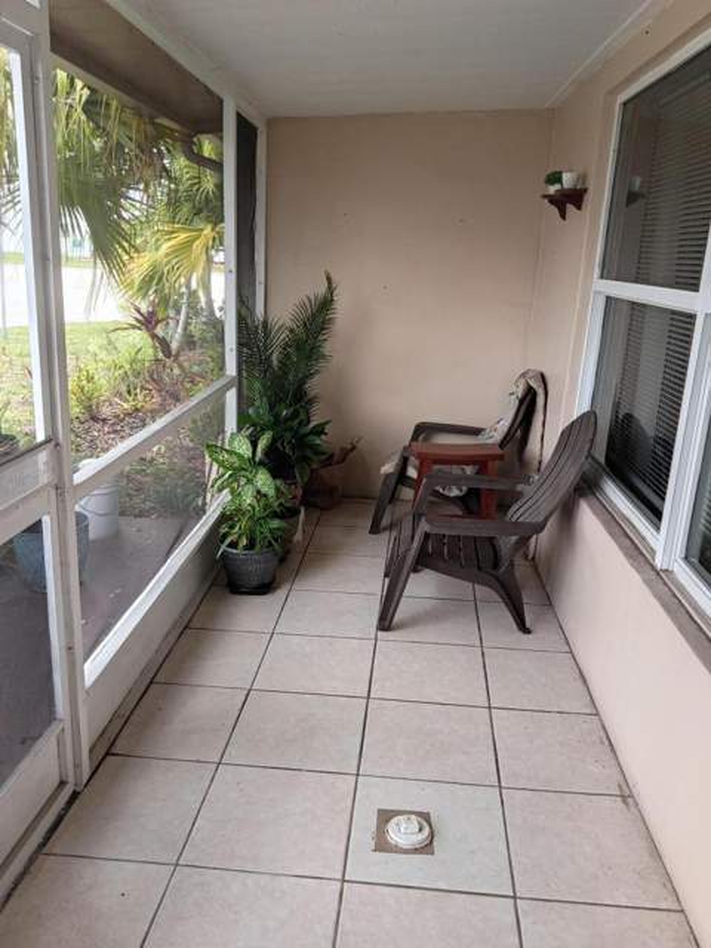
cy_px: 474
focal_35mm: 28
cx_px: 356
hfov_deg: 49.7
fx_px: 767
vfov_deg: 63.4
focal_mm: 3.42
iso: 100
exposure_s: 1/60
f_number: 2.2
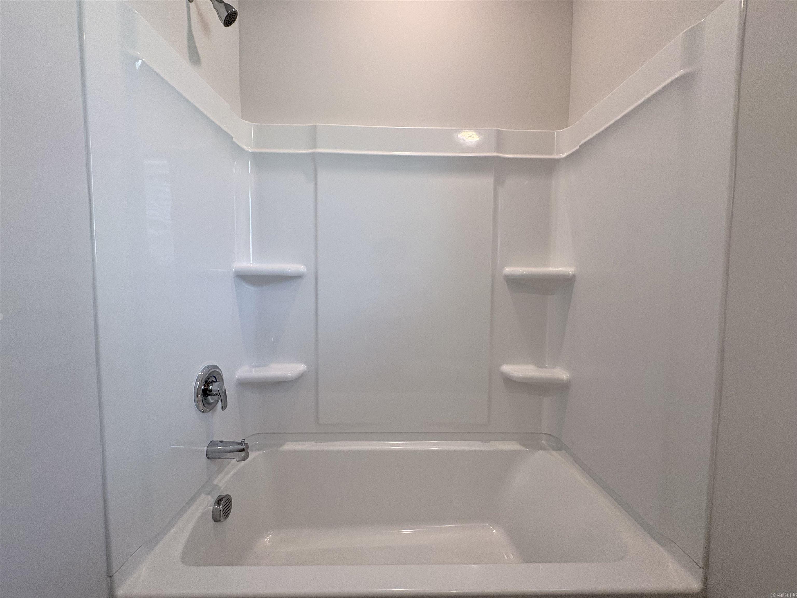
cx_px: 398
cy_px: 299
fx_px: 322
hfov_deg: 102.1
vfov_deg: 85.7
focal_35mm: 14
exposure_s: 1/120
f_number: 2.2
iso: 125
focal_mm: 2.22
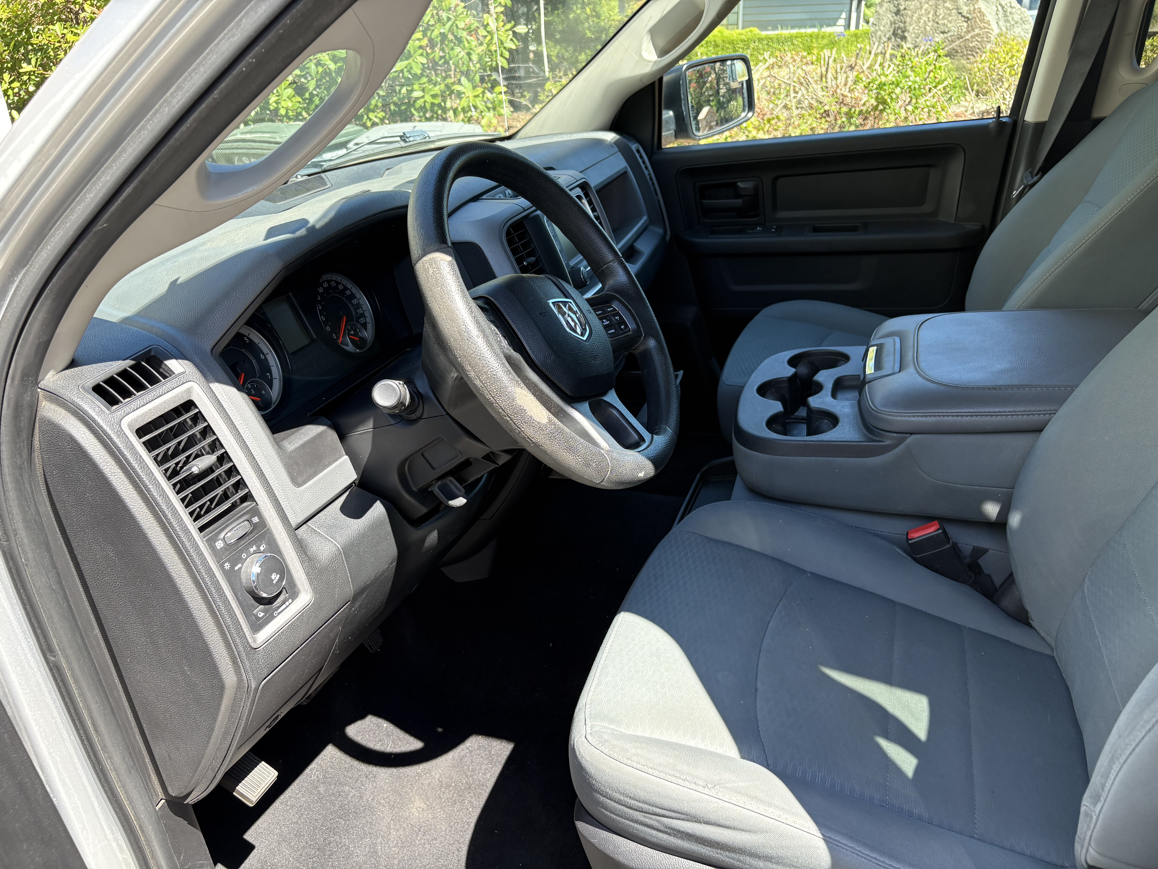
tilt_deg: -26.8
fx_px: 870
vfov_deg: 53.1
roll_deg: +1.2
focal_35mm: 26
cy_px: 434
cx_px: 579
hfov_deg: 67.3
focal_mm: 5.96
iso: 64
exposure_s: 1/298
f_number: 1.6
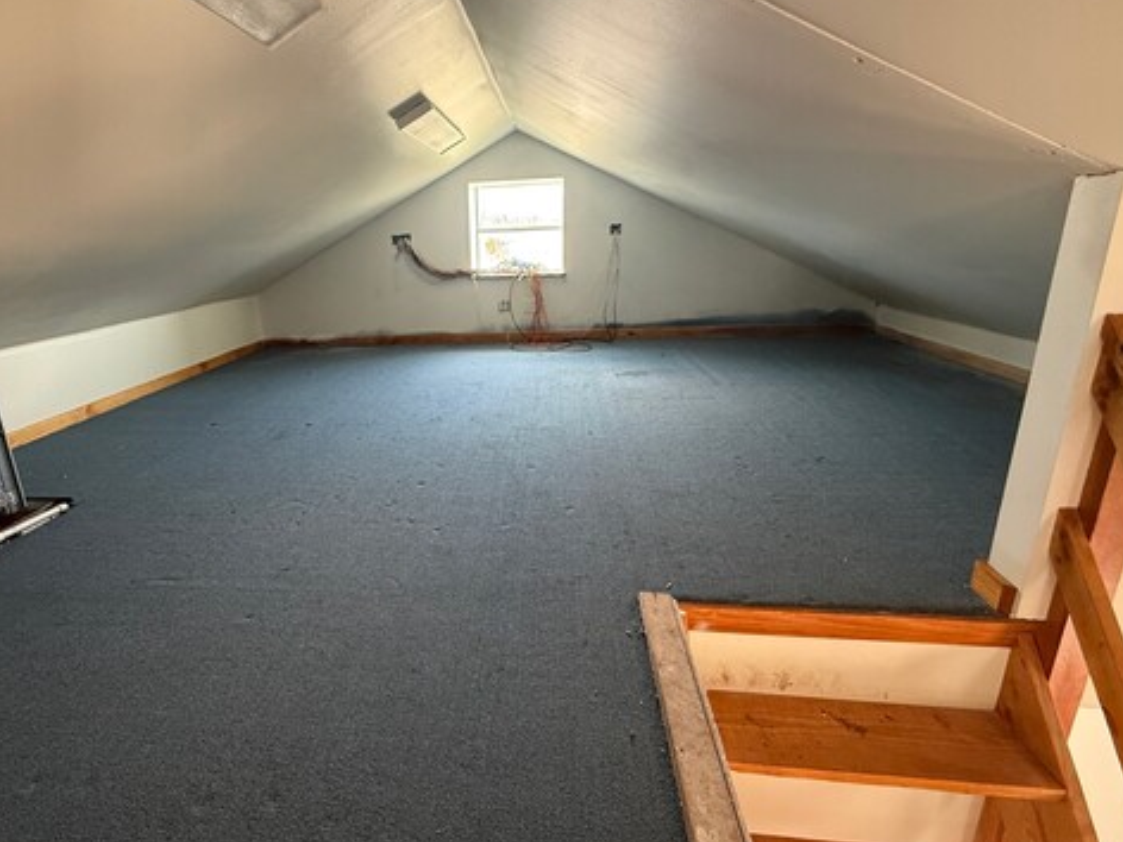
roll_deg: +2.8
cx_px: 471
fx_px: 616
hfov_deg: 84.0
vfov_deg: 68.7
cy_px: 421
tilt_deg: -17.3
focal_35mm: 19
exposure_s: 1/60
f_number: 2.2
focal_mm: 2.22
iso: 500
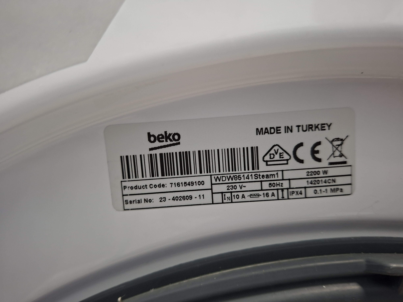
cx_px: 202
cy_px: 151
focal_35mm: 23
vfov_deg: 58.9
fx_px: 268
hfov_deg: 73.9
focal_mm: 5.54
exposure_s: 1/25
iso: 500
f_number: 1.8
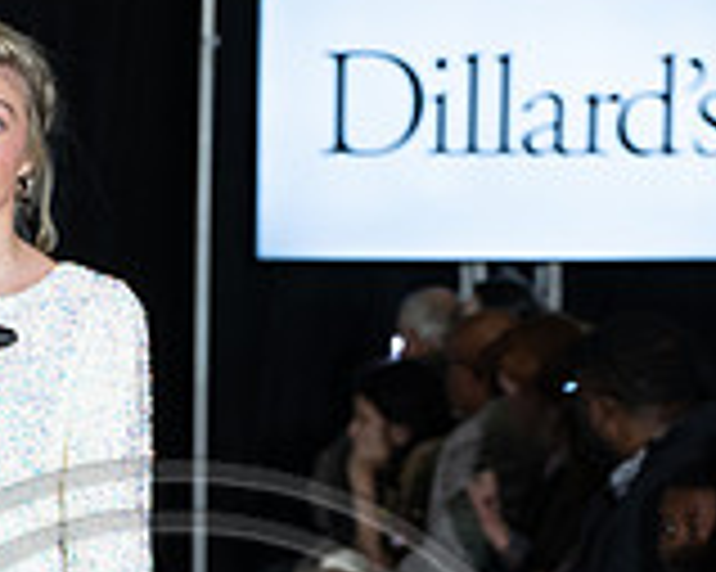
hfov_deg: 6.5
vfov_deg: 5.1
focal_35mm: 298
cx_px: 176
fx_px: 6311
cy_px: 910
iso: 1250
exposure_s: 1/160
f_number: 5
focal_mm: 112
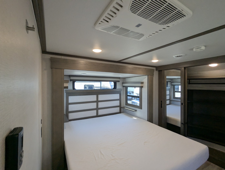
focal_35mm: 16
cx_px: 112
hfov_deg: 94.4
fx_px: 104
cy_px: 85
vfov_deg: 78.2
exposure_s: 1/231
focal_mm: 2.35
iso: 216
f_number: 2.2
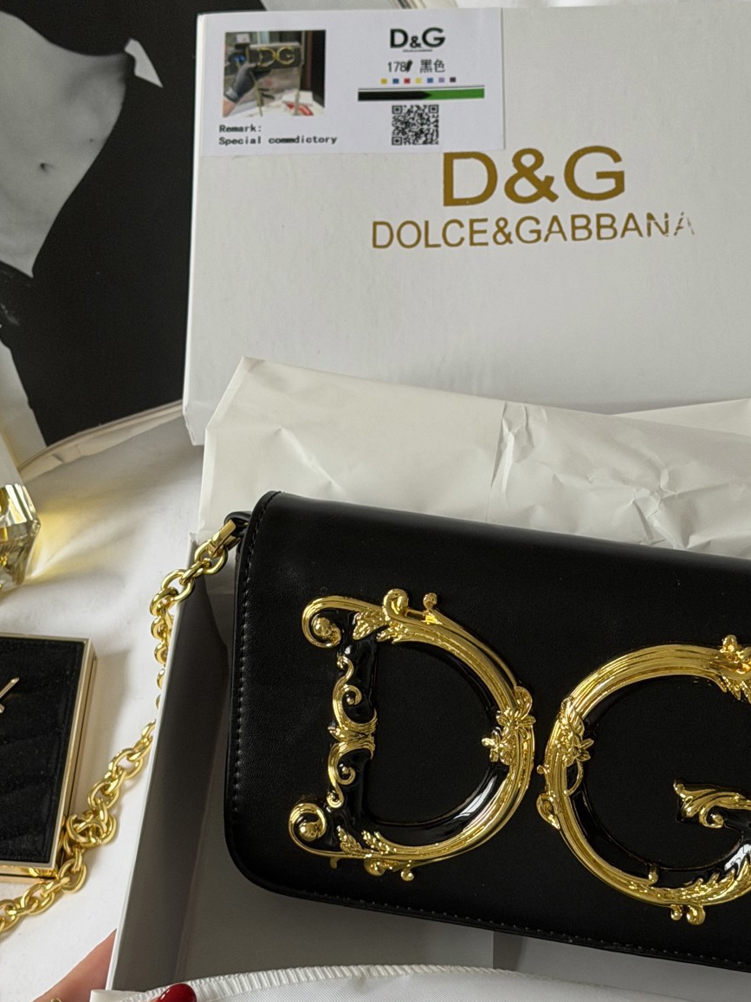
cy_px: 735
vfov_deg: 23.4
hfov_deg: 17.7
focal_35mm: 83
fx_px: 2402
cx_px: 519
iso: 250
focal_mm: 6.76
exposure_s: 1/57
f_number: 1.78
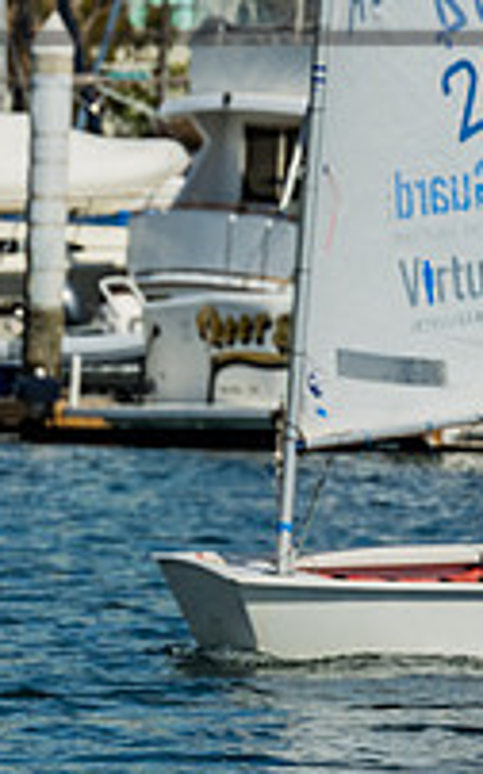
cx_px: -625
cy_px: 128
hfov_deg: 3.0
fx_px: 9259
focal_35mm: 439
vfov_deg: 4.8
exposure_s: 1/320
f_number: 10
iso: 250
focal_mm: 150
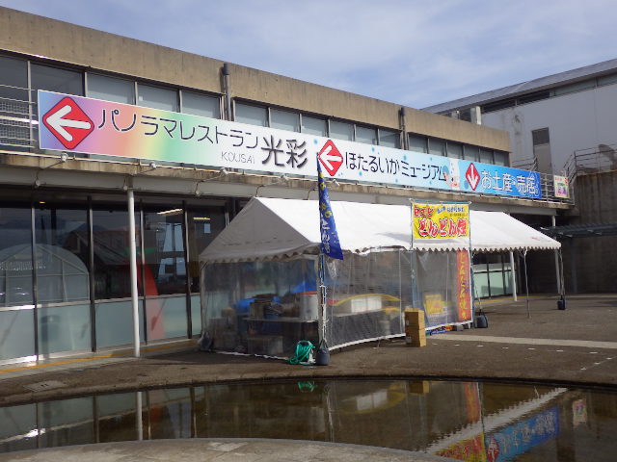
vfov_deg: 39.7
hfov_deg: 51.4
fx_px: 642
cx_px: 308
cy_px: 231
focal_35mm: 36
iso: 125
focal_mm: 6.4
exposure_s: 1/250
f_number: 10.1
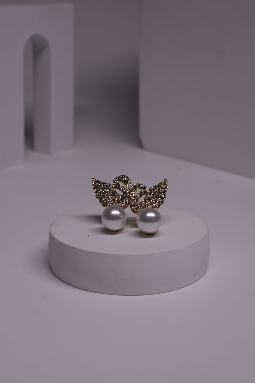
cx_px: 140
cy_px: 173
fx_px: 690
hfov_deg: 20.9
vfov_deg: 30.9
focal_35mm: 65
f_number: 10
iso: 320
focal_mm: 35
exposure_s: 1/100
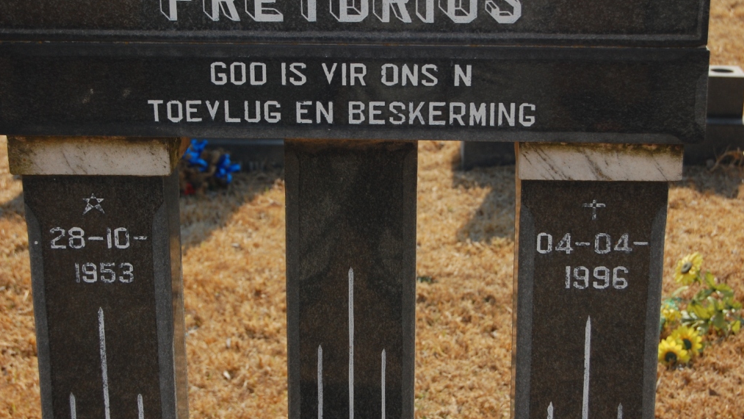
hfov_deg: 29.0
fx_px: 1440
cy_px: 182
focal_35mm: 73
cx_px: 372
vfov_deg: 16.5
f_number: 7.1
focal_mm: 46
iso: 400
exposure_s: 1/800
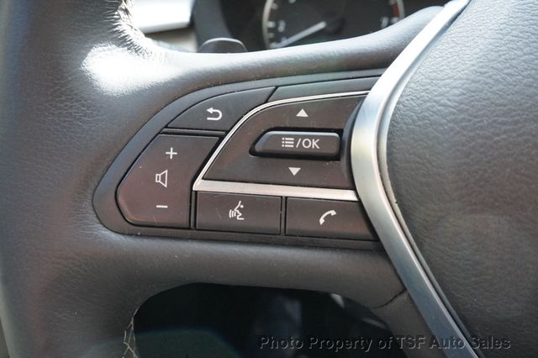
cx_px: 269
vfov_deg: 38.3
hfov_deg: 55.1
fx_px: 515
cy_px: 179
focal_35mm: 34
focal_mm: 23
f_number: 9
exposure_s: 1/250
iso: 3200
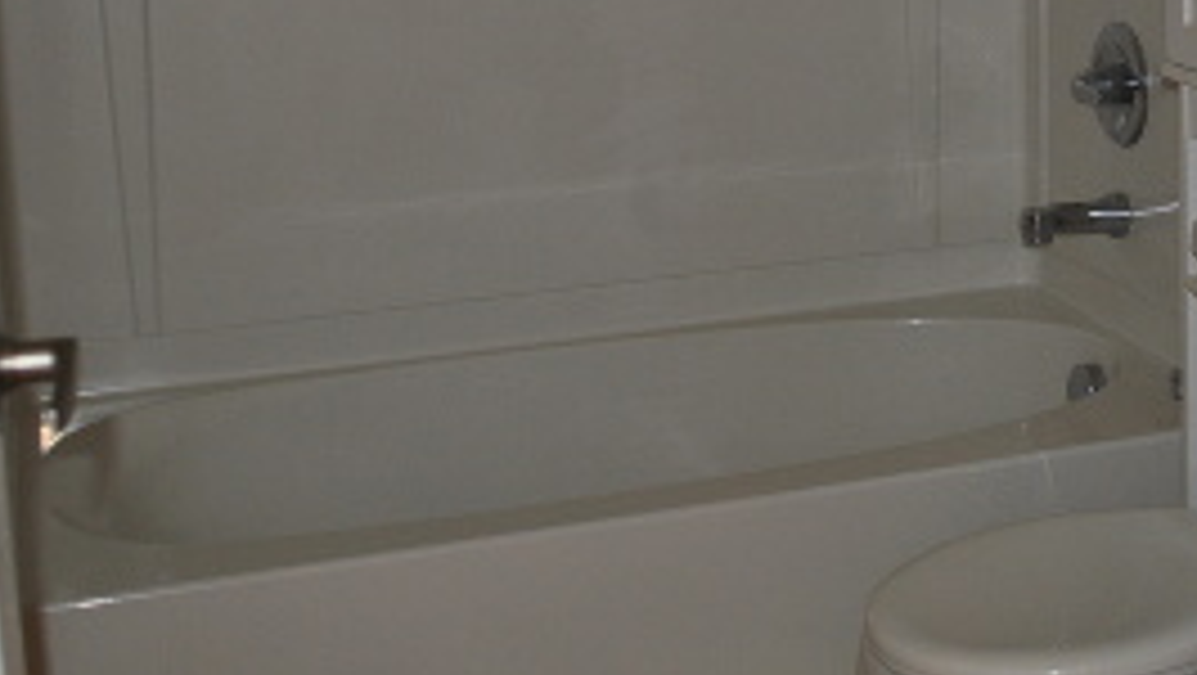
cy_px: 18
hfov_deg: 29.9
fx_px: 2160
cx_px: 1040
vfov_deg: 17.4
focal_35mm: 68
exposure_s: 1/60
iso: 200
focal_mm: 18
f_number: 3.5
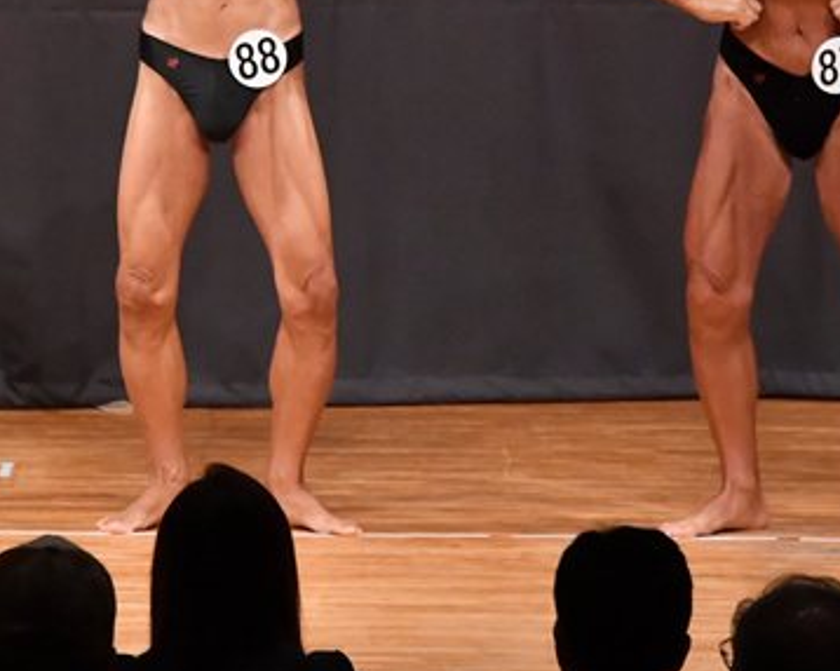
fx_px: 13641
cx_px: 229
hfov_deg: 3.5
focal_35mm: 549
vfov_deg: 2.8
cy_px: 87
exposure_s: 1/400
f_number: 5.6
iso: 8000
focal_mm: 180
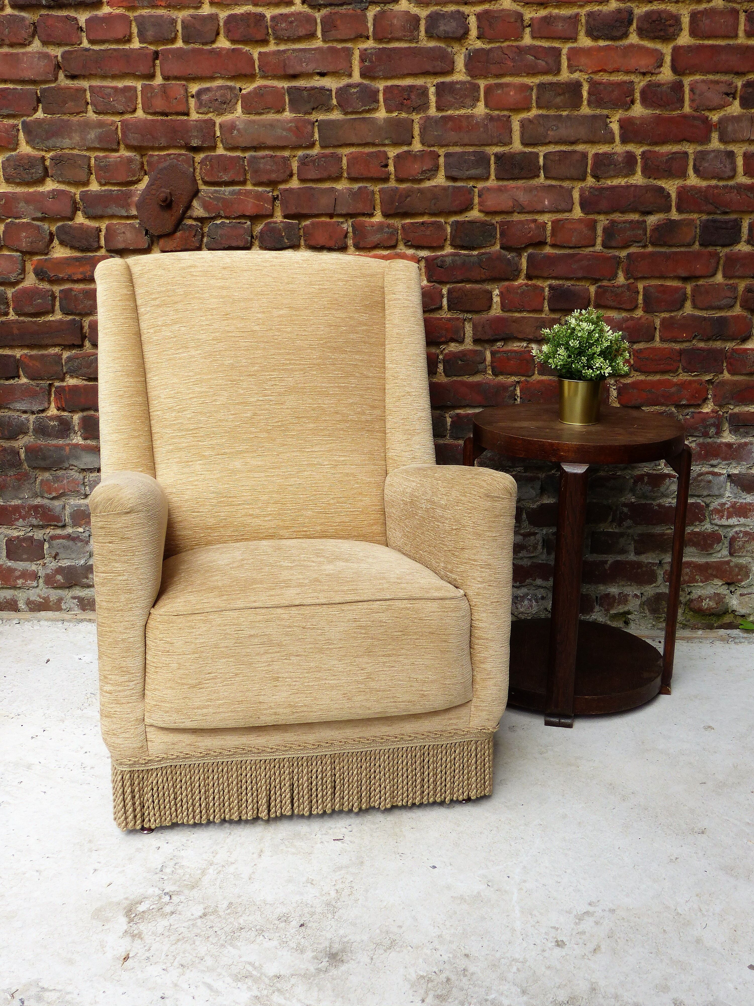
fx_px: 1133
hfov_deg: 36.8
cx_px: 377
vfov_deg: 47.9
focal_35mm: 39
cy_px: 503
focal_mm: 6.8
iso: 100
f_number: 4
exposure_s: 1/500
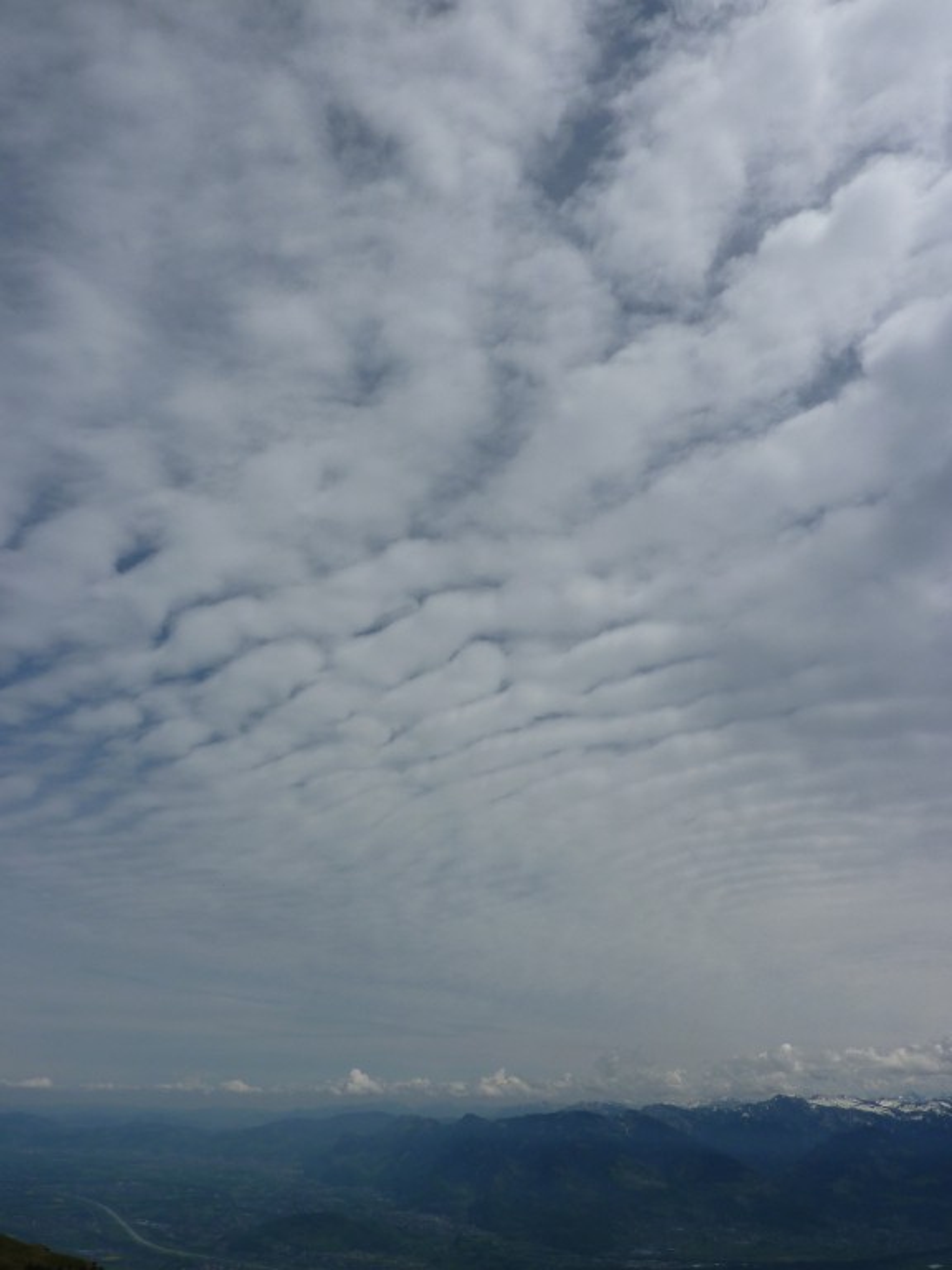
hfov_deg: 54.9
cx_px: 476
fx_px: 917
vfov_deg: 69.4
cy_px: 635
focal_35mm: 25
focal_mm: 4.1
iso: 80
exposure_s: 1/1300
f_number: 6.3
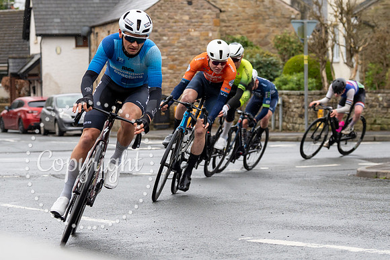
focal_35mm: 128
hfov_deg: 15.9
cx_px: 127
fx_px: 1391
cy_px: 52
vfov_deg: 10.7
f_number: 4
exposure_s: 1/1000
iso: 400
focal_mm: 70
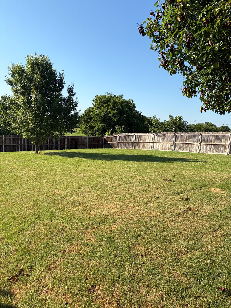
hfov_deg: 53.1
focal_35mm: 26
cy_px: 154
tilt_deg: -6.7
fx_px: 231
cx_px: 116
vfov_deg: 67.3
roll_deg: -2.7
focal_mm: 5.96
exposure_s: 1/2639
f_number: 1.6
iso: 50
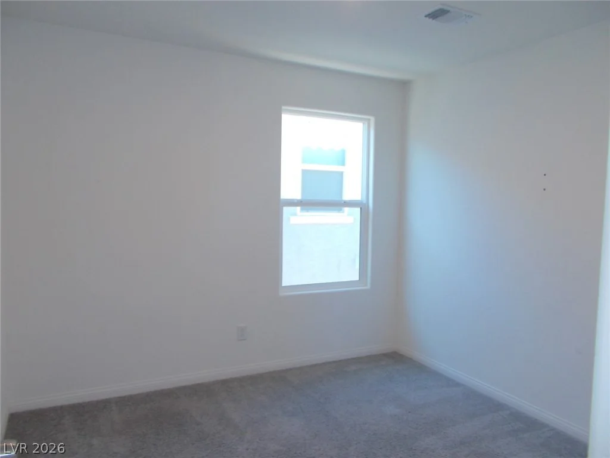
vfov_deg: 53.1
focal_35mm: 26
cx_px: 305
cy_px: 229
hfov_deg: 67.3
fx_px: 458
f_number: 3.2
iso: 125
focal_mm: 4.6
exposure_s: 1/25
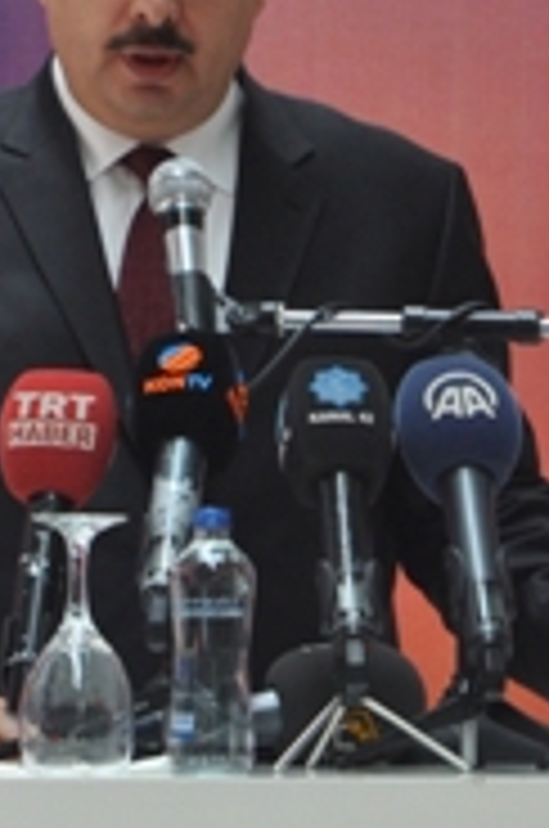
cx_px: 277
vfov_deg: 5.6
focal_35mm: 366
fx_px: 8403
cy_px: 158
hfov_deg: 3.7
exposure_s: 1/250
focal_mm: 70
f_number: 4.5
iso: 720
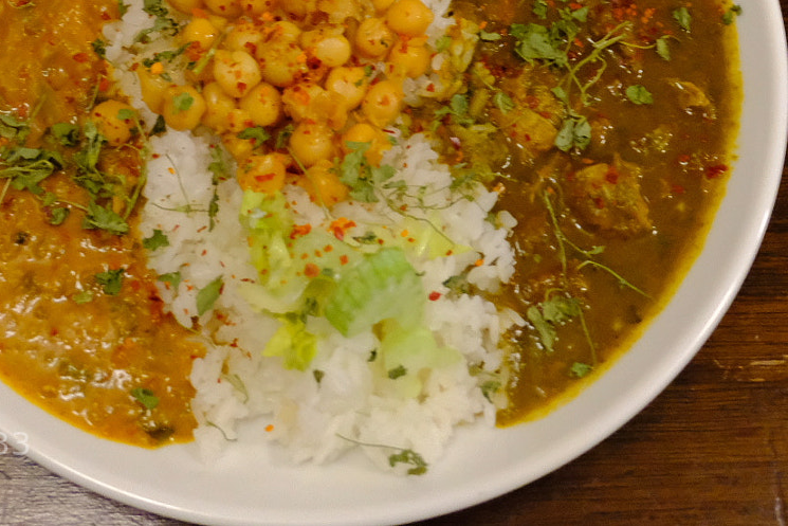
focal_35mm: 58
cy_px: -38
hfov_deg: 34.4
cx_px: 323
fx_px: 1270
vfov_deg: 22.2
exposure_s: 1/13
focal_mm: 18.2
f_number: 3.6
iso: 6400
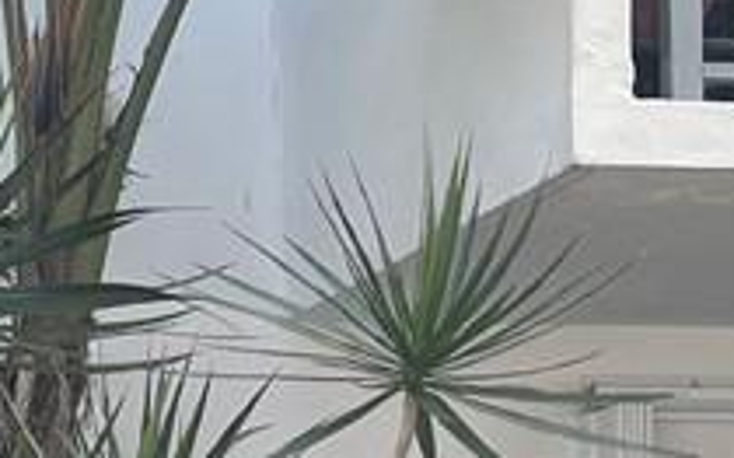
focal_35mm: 210
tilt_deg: +4.1
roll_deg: -0.5
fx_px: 4199
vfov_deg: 6.2
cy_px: 682
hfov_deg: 9.0
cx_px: -1031
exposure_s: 1/758
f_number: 1.6
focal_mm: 5.96
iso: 50
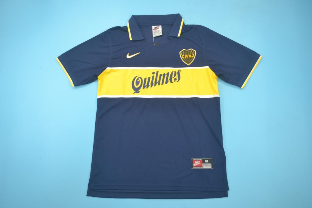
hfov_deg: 57.2
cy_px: 104
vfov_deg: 40.0
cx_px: 156
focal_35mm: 33
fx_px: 286
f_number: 3.8
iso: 200
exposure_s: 1/80
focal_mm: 22
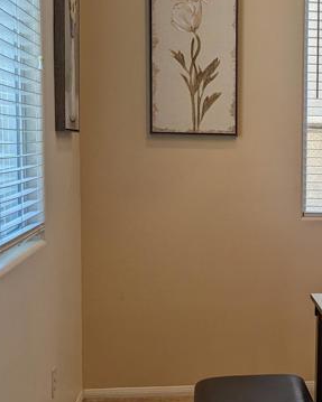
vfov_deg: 28.3
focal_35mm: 67
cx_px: 350
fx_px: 798
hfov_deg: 21.7
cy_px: 231
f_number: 1.85
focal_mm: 6.81
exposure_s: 1/170
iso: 43
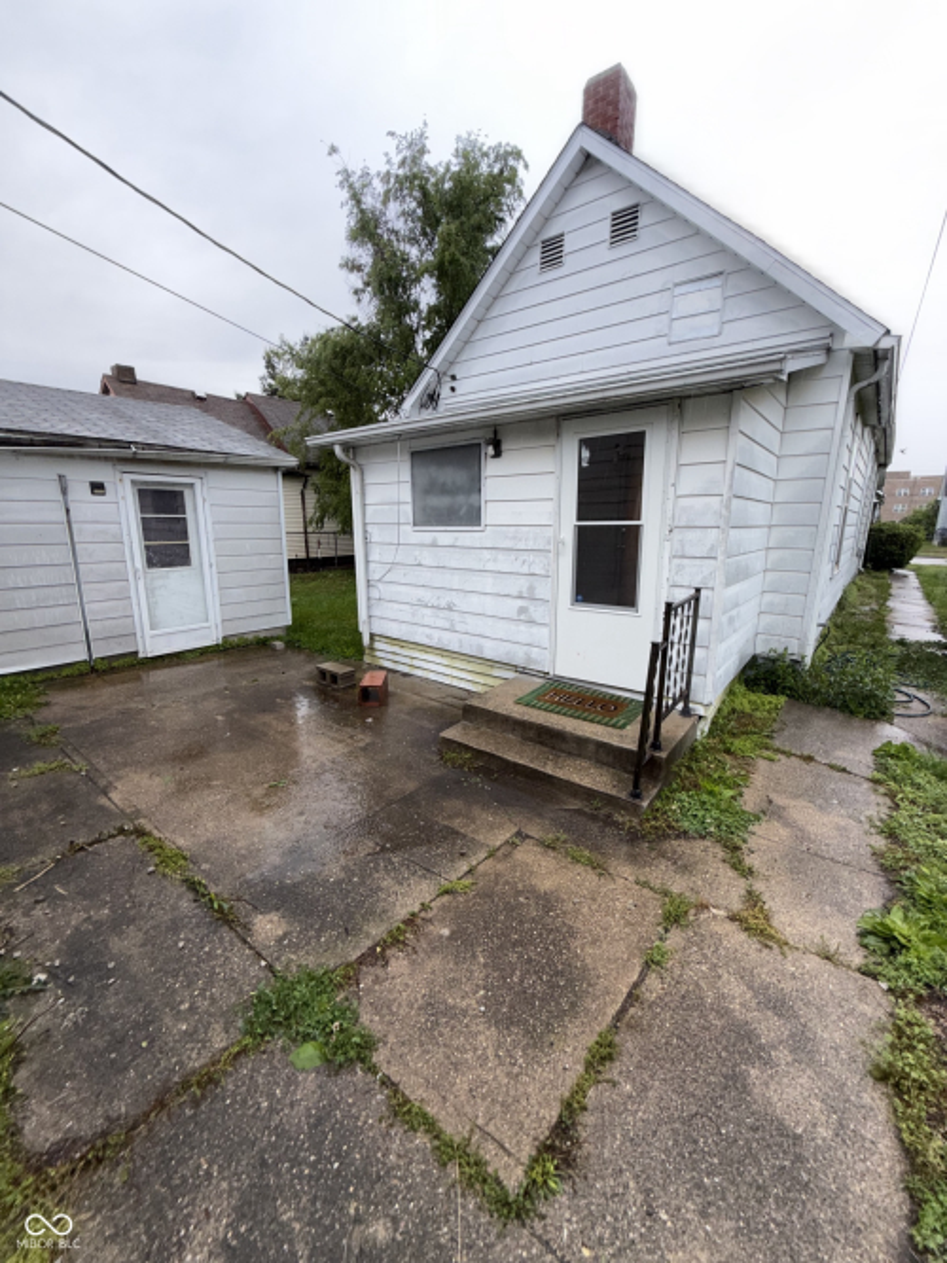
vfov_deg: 102.1
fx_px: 511
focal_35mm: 14
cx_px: 474
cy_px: 632
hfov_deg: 85.7
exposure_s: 1/122
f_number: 2.2
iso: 50
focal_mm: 2.22
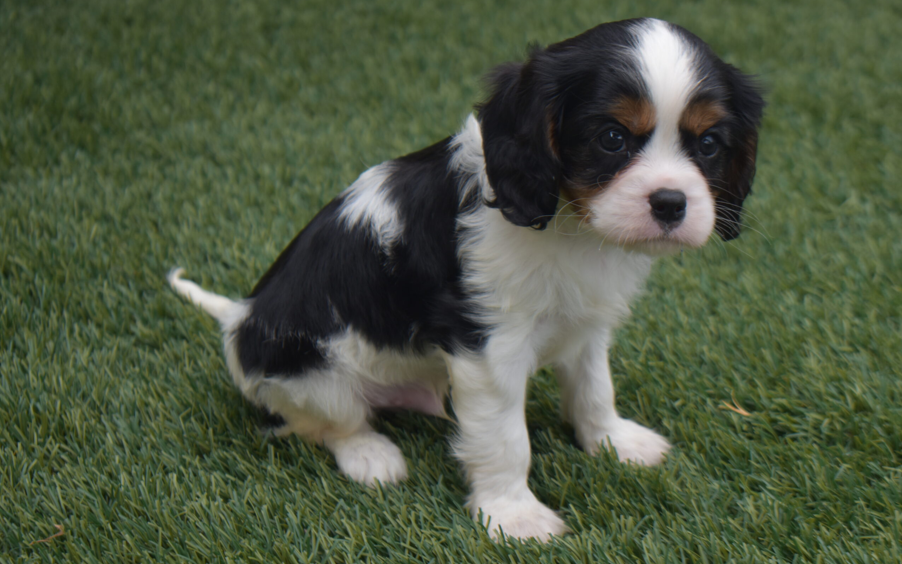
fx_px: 2078
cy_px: 280
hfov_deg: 24.5
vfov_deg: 15.5
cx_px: 453
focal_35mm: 85
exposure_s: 1/320
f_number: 5.6
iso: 200
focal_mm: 55
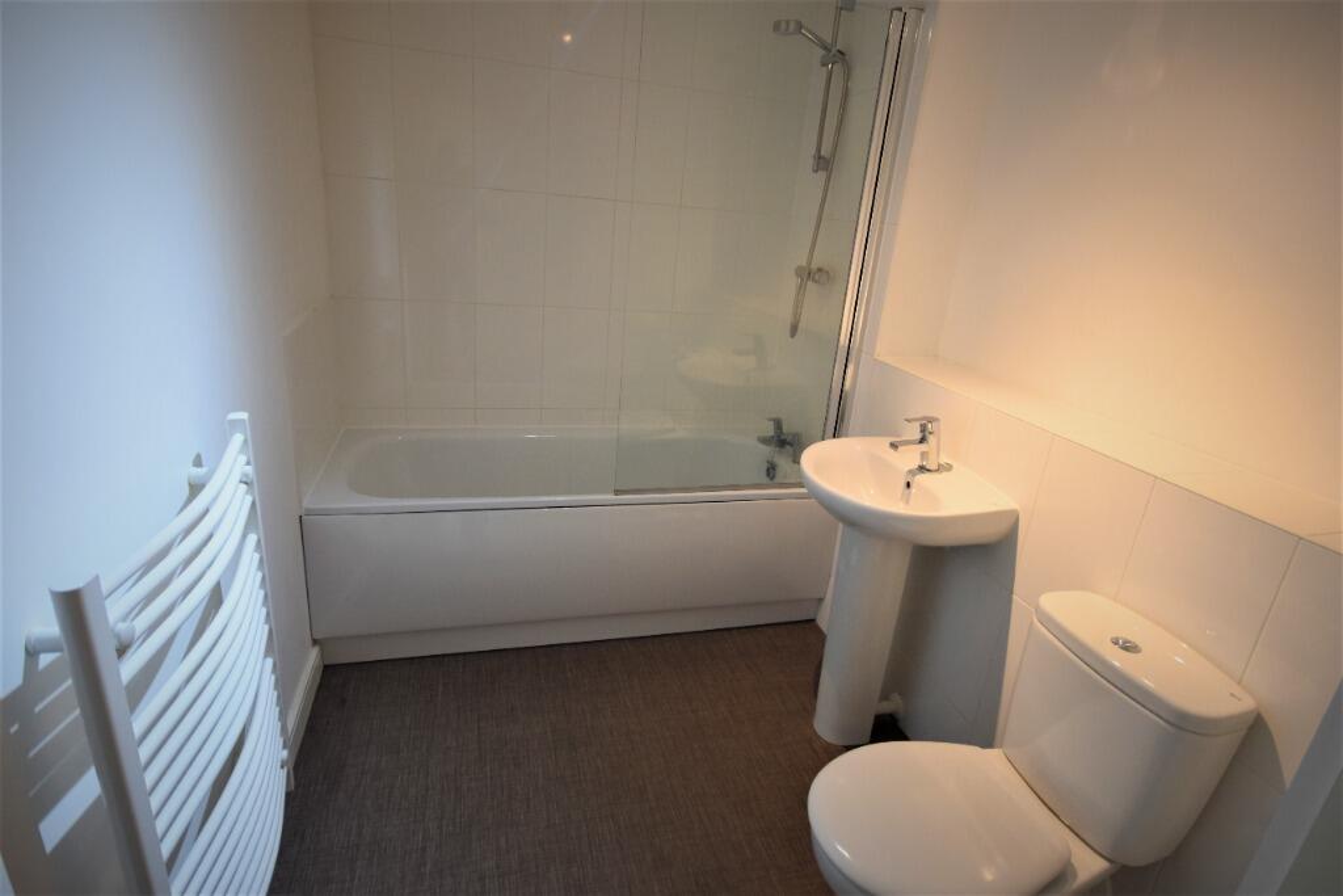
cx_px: 672
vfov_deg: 77.3
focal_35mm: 15
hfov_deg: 100.4
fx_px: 560
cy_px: 448
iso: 560
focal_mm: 10
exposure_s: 1/60
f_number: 4
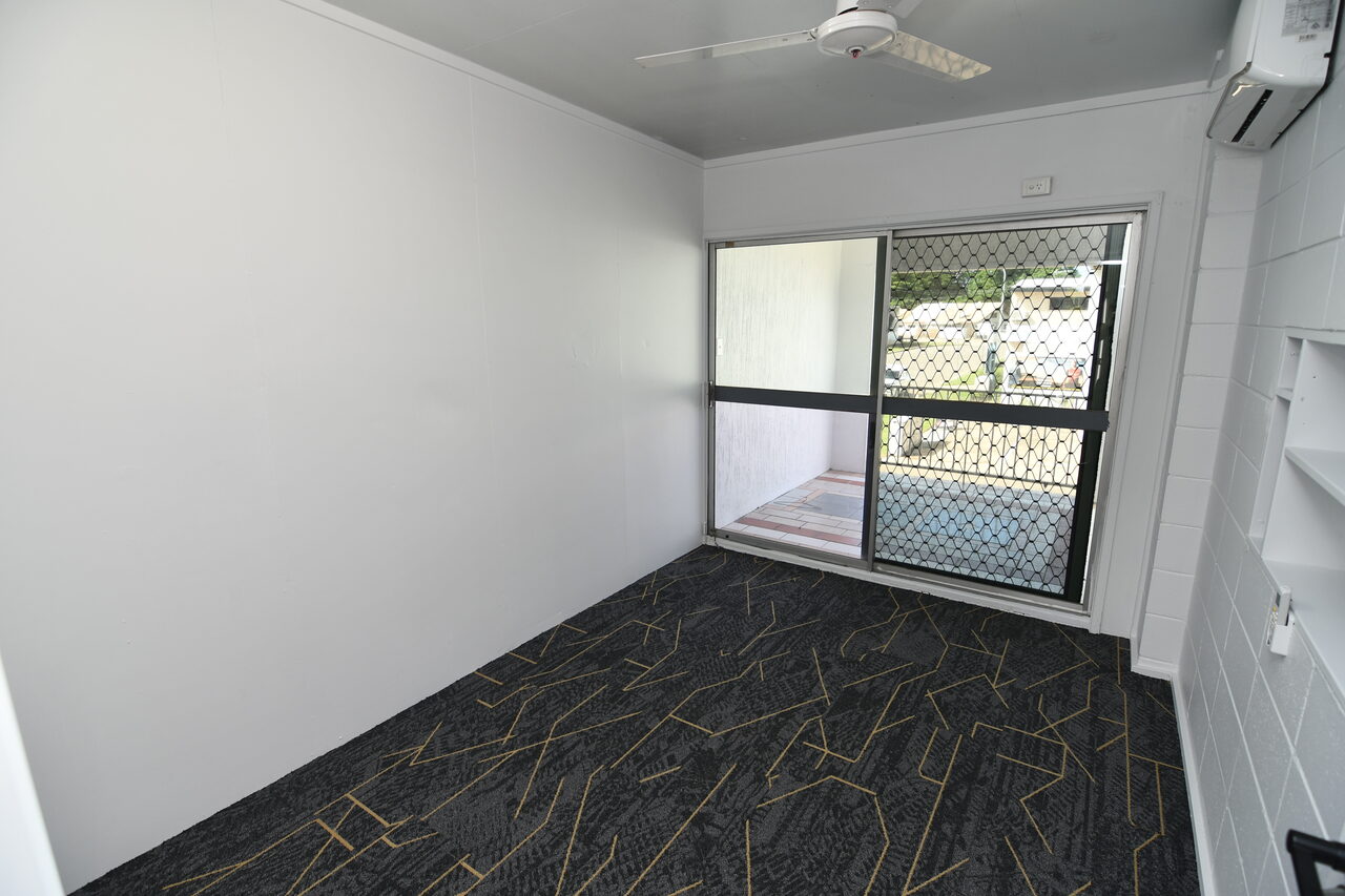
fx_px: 598
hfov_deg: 96.7
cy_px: 448
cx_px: 672
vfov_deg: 73.7
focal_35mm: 16
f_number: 4.5
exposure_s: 1/80
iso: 200
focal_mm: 11
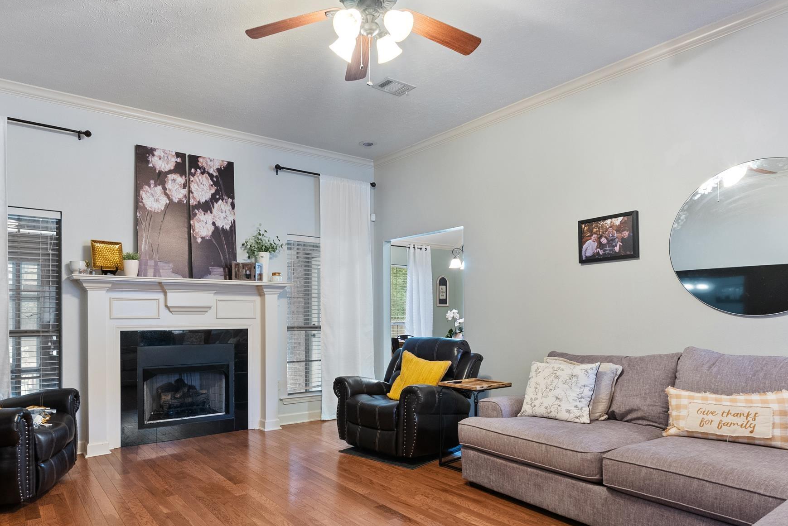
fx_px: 504
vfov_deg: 54.8
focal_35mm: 23
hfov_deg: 75.7
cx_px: 342
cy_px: 317
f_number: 9
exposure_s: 1
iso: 640
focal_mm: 16
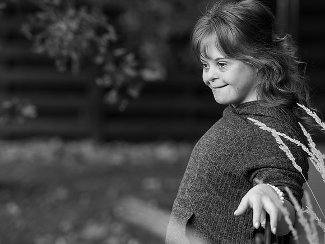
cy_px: 122
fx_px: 1392
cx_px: 162
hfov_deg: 13.3
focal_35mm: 148
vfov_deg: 10.0
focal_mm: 137
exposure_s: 1/160
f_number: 3.5
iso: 320
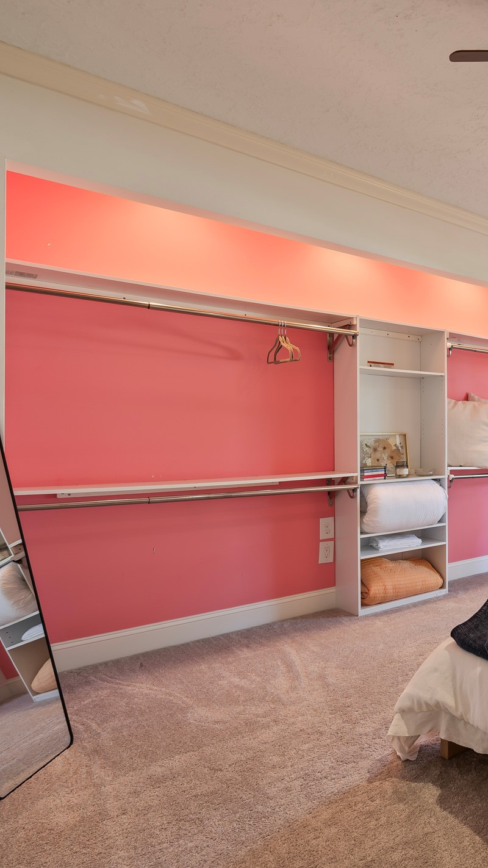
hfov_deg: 36.2
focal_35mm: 24
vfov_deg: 76.3
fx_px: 552
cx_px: 595
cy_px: 436
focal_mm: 15
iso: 125
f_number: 6.3
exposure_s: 1/2.5
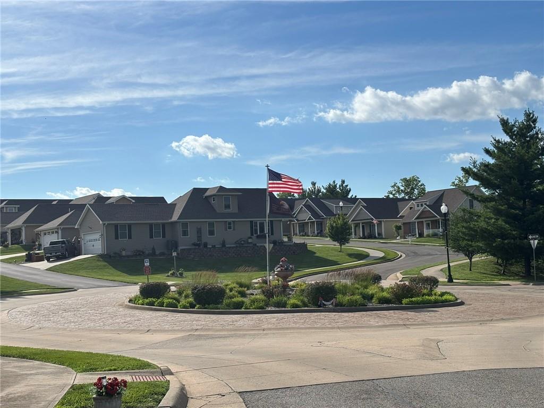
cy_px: 204
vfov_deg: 28.0
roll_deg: +2.7
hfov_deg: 36.8
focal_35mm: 52
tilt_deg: +4.4
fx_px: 817
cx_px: 272
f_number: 1.6
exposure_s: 1/6711
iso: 40
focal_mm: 5.96
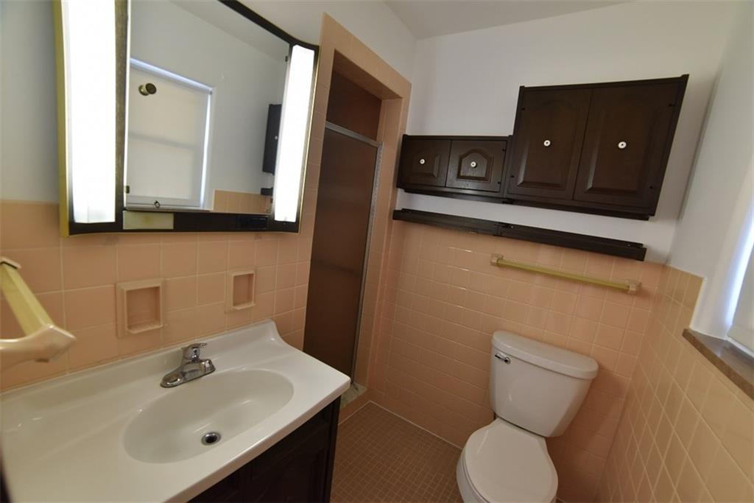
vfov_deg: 81.2
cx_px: 377
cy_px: 252
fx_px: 293
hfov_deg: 104.2
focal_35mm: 14
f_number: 10
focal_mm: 14
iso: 1000
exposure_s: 1/15
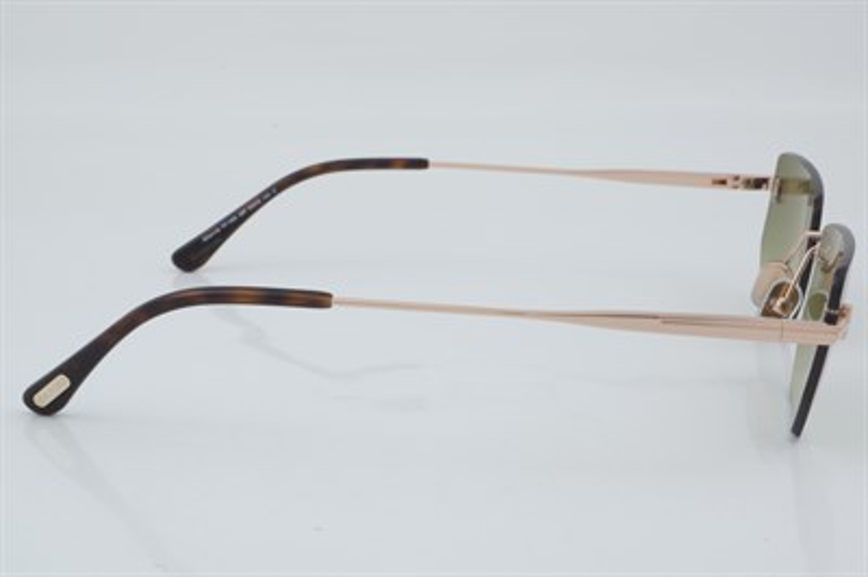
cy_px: 288
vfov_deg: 18.2
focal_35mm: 75
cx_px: 434
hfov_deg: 27.0
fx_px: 1807
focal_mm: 50
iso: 100
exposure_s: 1/4
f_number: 29
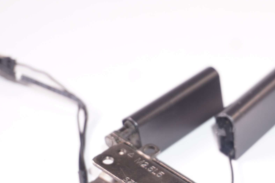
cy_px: 167
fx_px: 938
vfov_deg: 11.1
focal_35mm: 123
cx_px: 240
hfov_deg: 16.5
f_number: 5.6
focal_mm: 43
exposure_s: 1/60
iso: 100
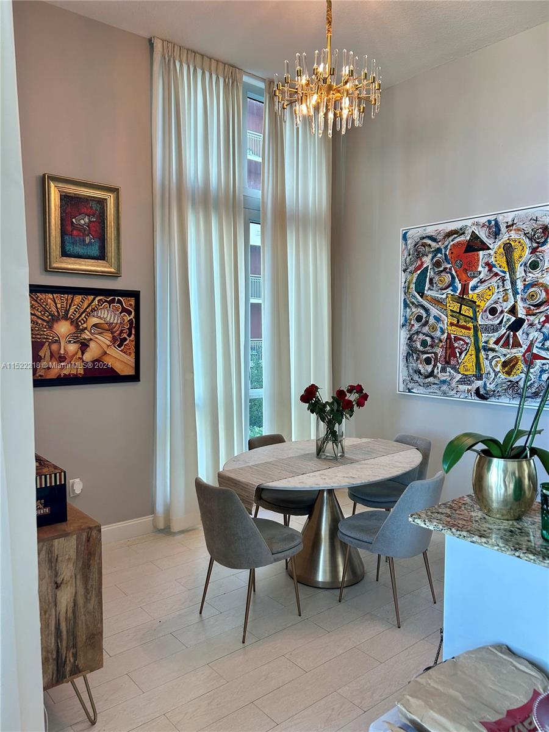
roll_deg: -0.3
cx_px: 274
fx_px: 550
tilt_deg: -2.9
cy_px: 366
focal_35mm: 26
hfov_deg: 53.1
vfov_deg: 67.3
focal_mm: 5.7
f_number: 1.5
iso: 100
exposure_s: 1/120
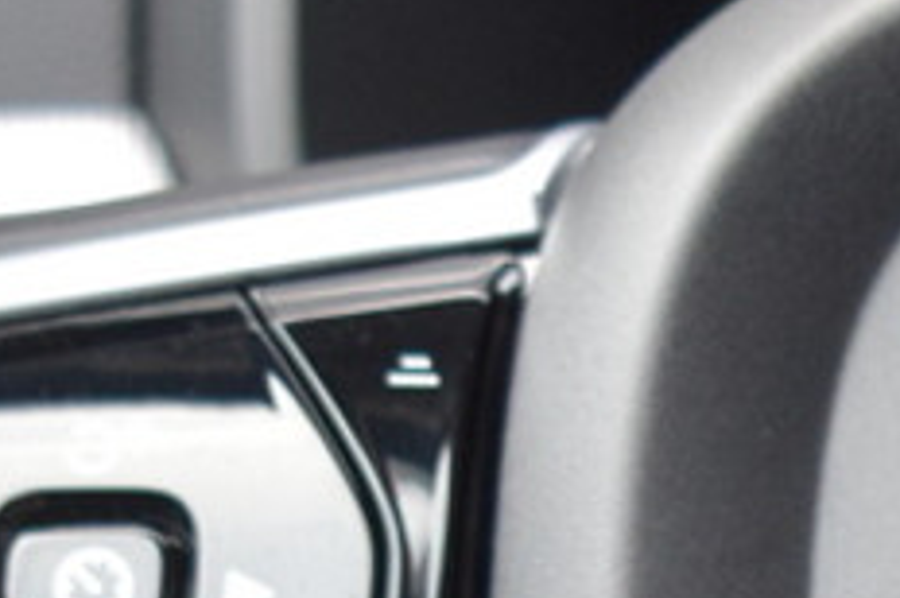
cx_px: 1606
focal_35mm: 417
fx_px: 10410
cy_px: 1163
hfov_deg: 4.9
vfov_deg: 3.3
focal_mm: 46
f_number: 5.3
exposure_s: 1/60
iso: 800
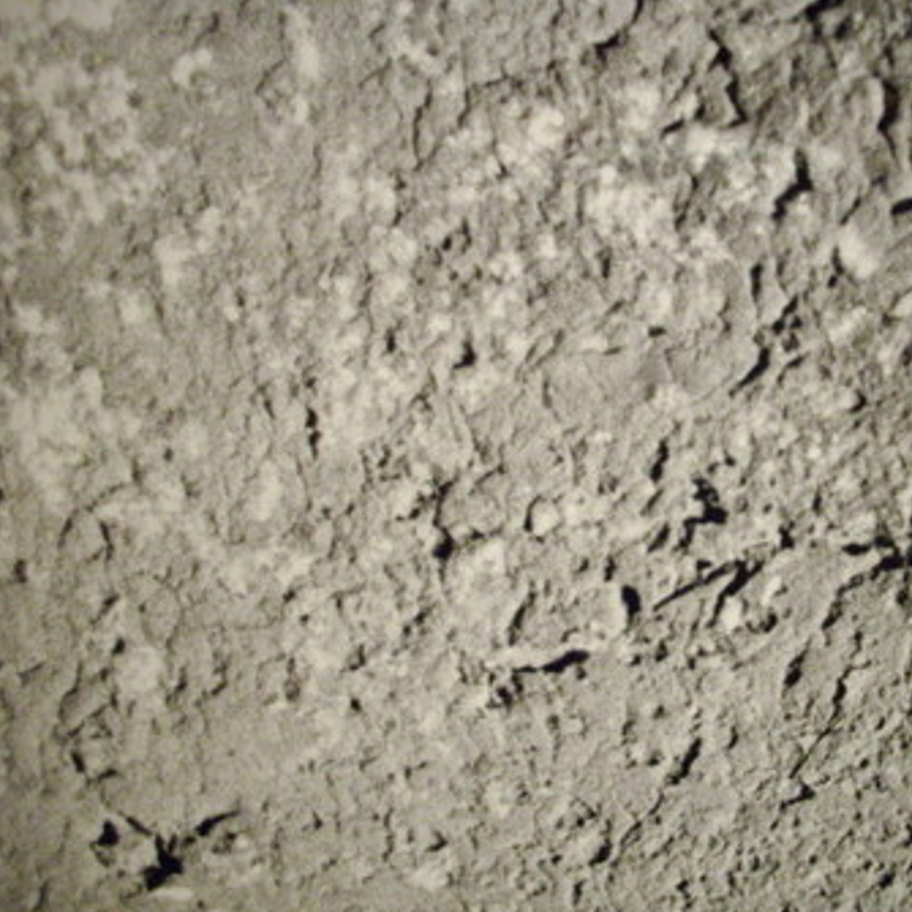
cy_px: 455
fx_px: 1312
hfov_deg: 37.9
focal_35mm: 44
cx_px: 604
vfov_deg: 38.3
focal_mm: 6.2
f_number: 2.8
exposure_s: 1/50
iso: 374
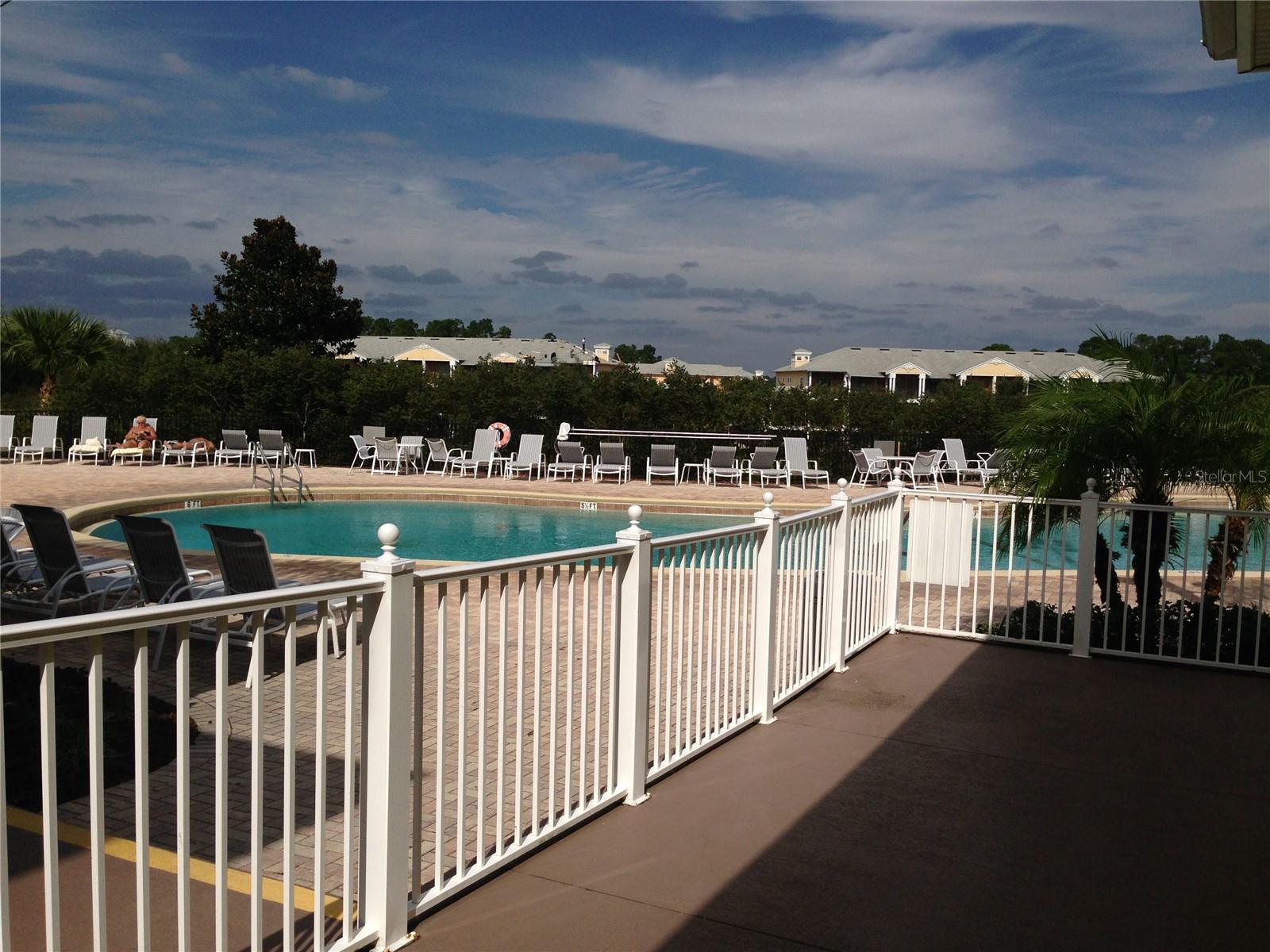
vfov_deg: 42.9
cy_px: 476
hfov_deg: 55.4
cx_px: 635
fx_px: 1211
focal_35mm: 33
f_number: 2.4
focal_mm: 4.12
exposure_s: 1/5435
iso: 50
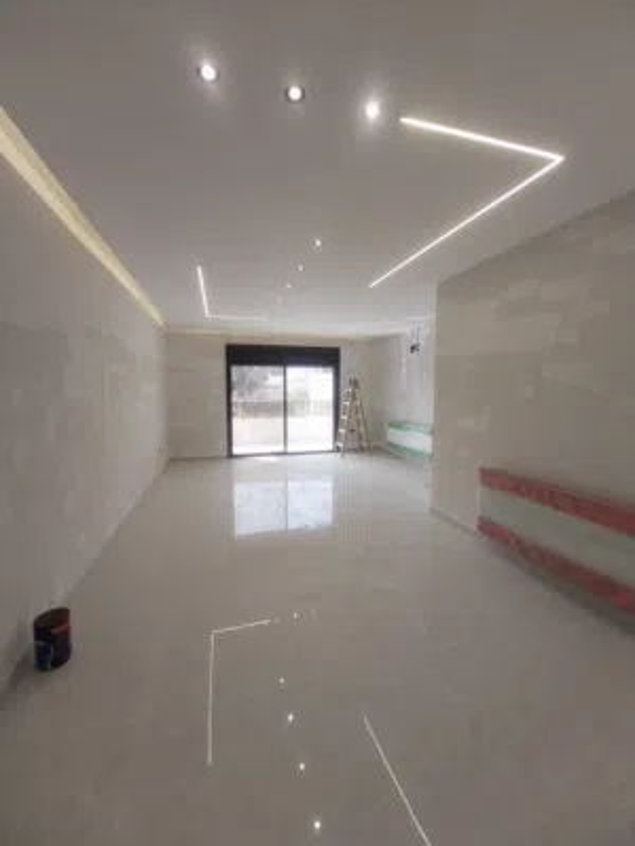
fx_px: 318
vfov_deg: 106.2
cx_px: 318
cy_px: 423
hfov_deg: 89.9
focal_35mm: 13
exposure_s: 1/100
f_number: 2.2
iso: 64
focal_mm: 1.3
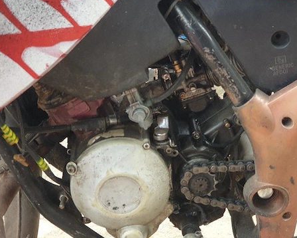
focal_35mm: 68
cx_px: 157
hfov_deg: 27.9
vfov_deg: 22.4
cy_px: 101
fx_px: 597
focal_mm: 6
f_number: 2.4
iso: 100
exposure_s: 1/33
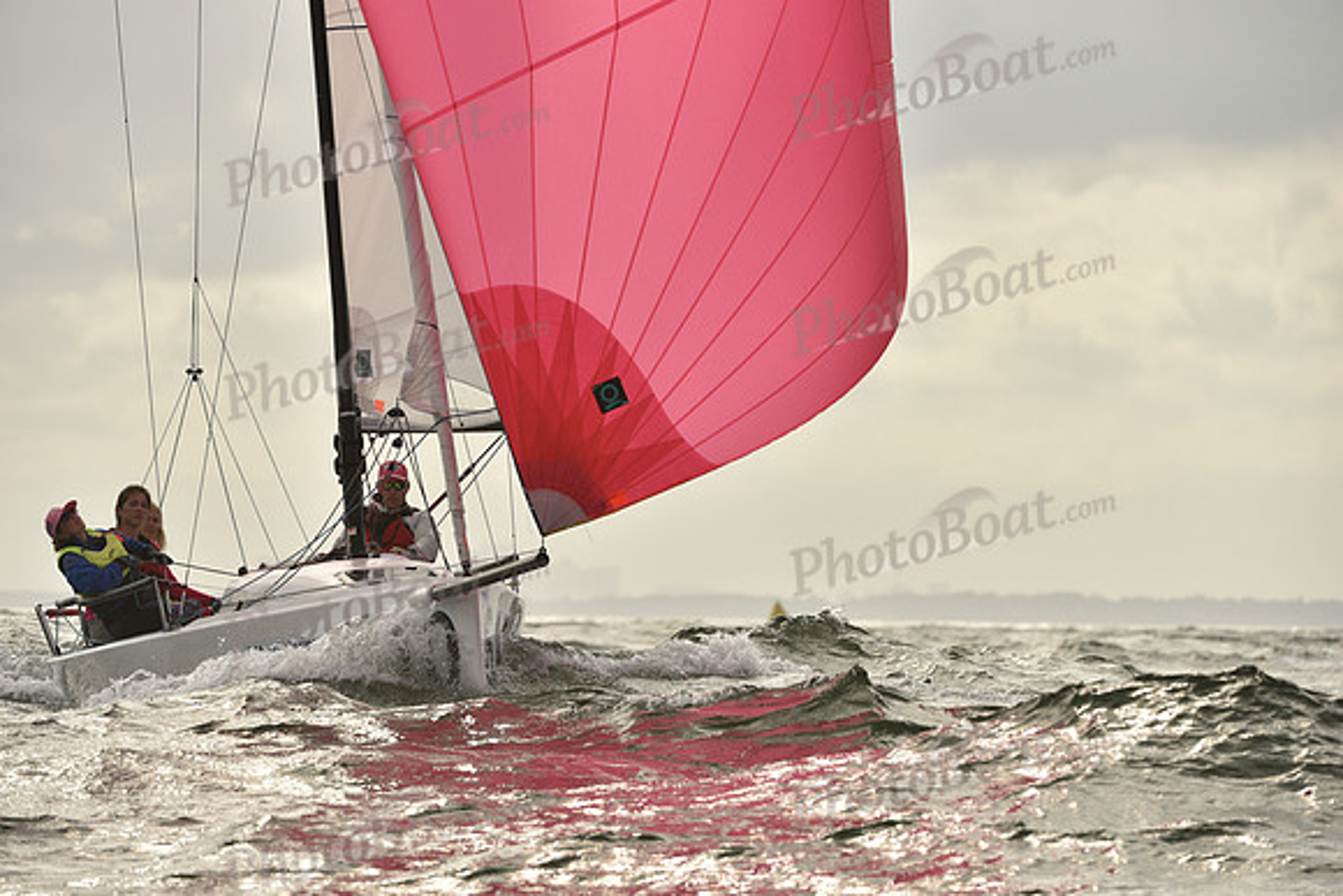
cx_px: 672
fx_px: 10448
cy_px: 448
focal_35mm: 280
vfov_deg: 4.9
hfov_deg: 7.4
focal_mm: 280
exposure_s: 1/2000
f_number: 7.1
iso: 320
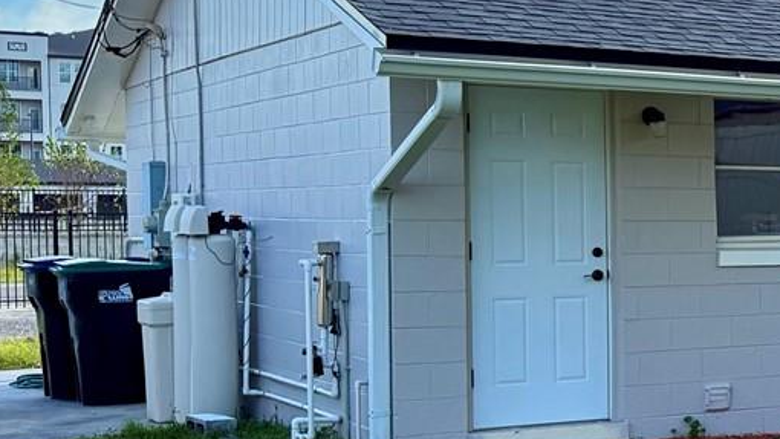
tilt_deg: -1.6
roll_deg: -0.1
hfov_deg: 21.9
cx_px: 1144
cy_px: 297
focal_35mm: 82
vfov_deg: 14.7
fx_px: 1696
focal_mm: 6.76
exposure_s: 1/888
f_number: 1.78
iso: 100
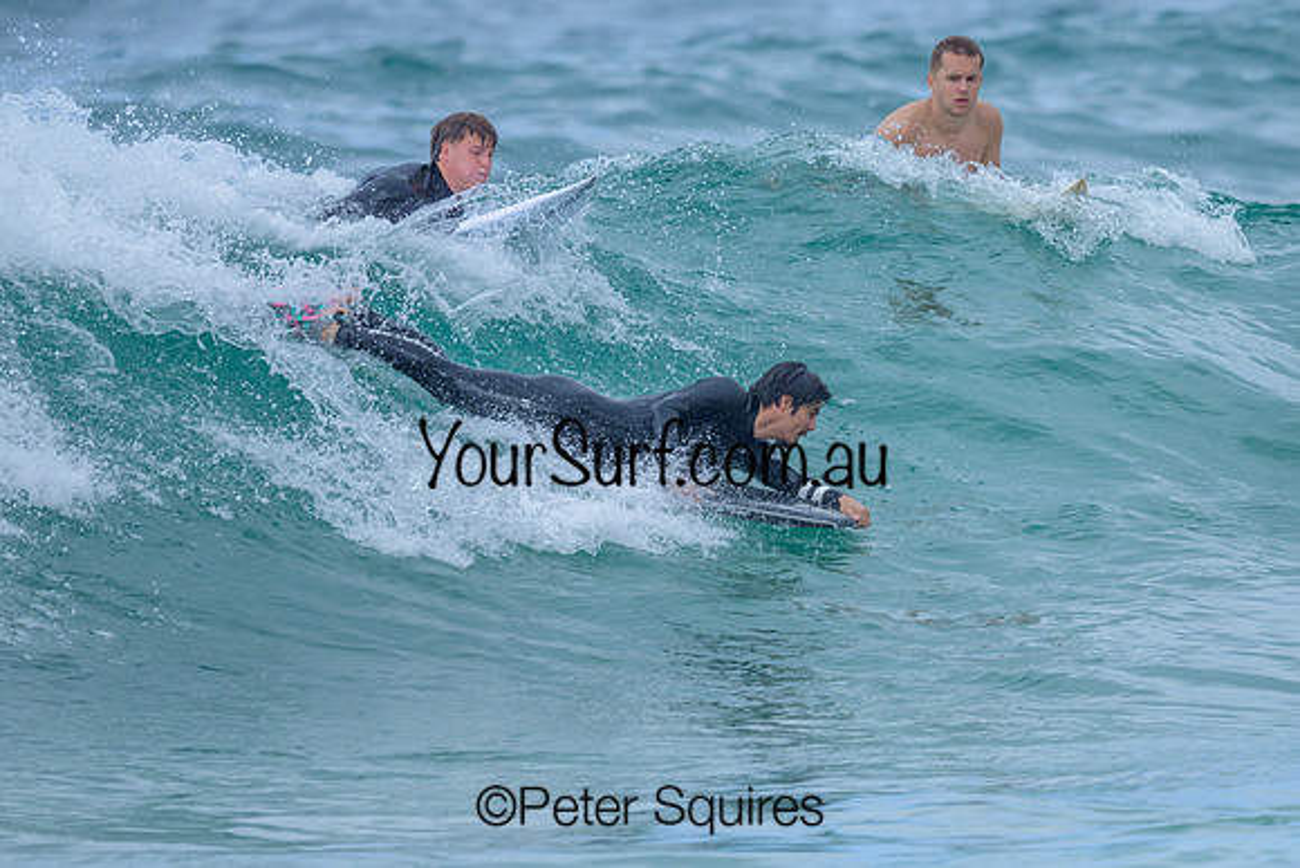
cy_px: 422
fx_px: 38594
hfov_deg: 1.9
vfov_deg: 1.3
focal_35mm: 1069
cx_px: 801
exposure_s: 1/2000
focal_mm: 800
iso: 560
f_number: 6.3
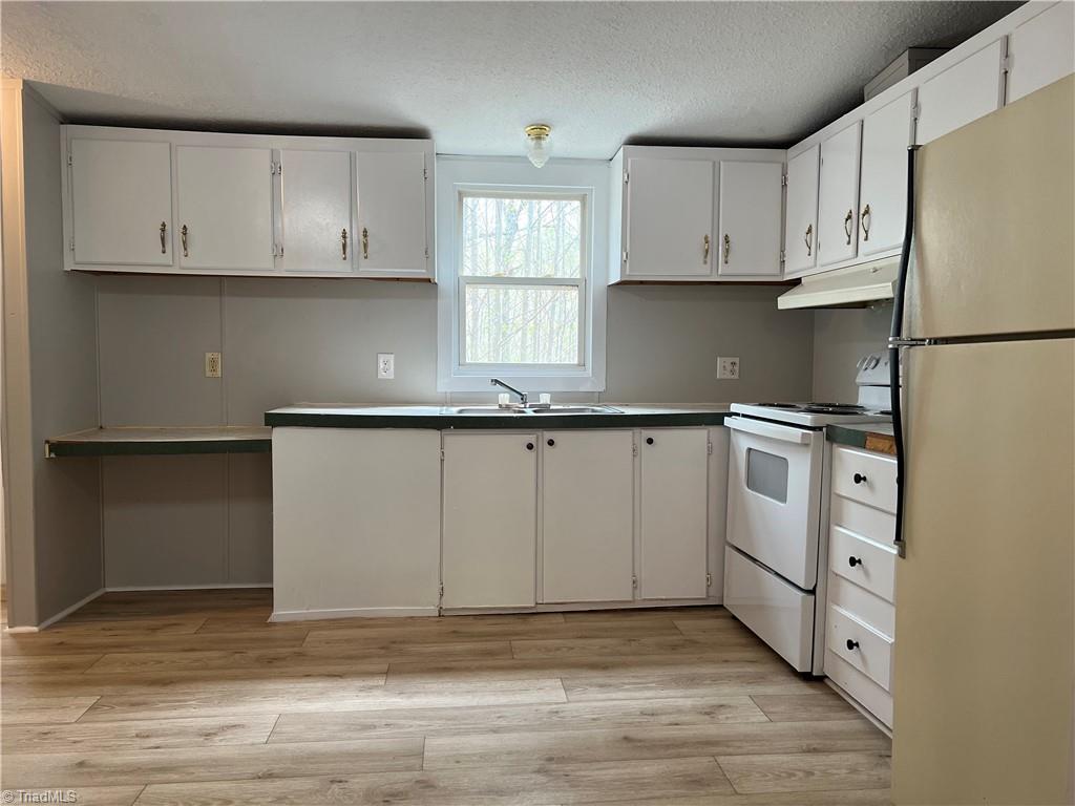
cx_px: 538
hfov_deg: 67.3
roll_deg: +0.2
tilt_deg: -4.1
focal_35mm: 26
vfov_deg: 53.1
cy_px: 403
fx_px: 807
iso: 125
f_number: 1.5
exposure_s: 1/120
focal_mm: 5.7
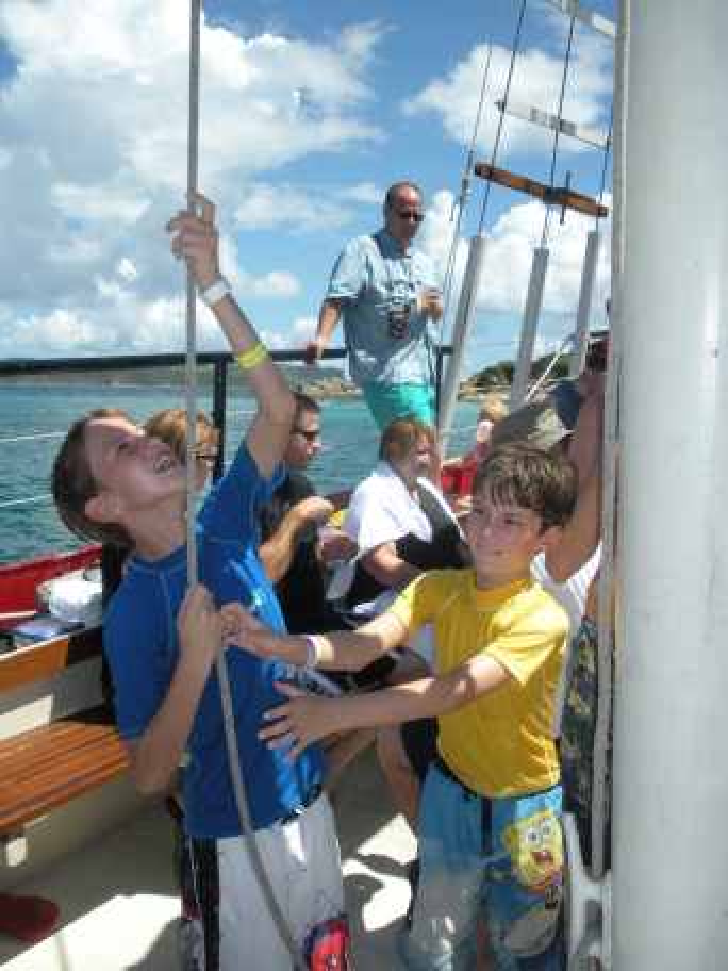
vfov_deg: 51.4
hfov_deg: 39.7
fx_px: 1009
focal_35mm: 36
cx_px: 364
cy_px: 486
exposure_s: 1/706
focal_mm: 6.3
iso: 64
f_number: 3.5
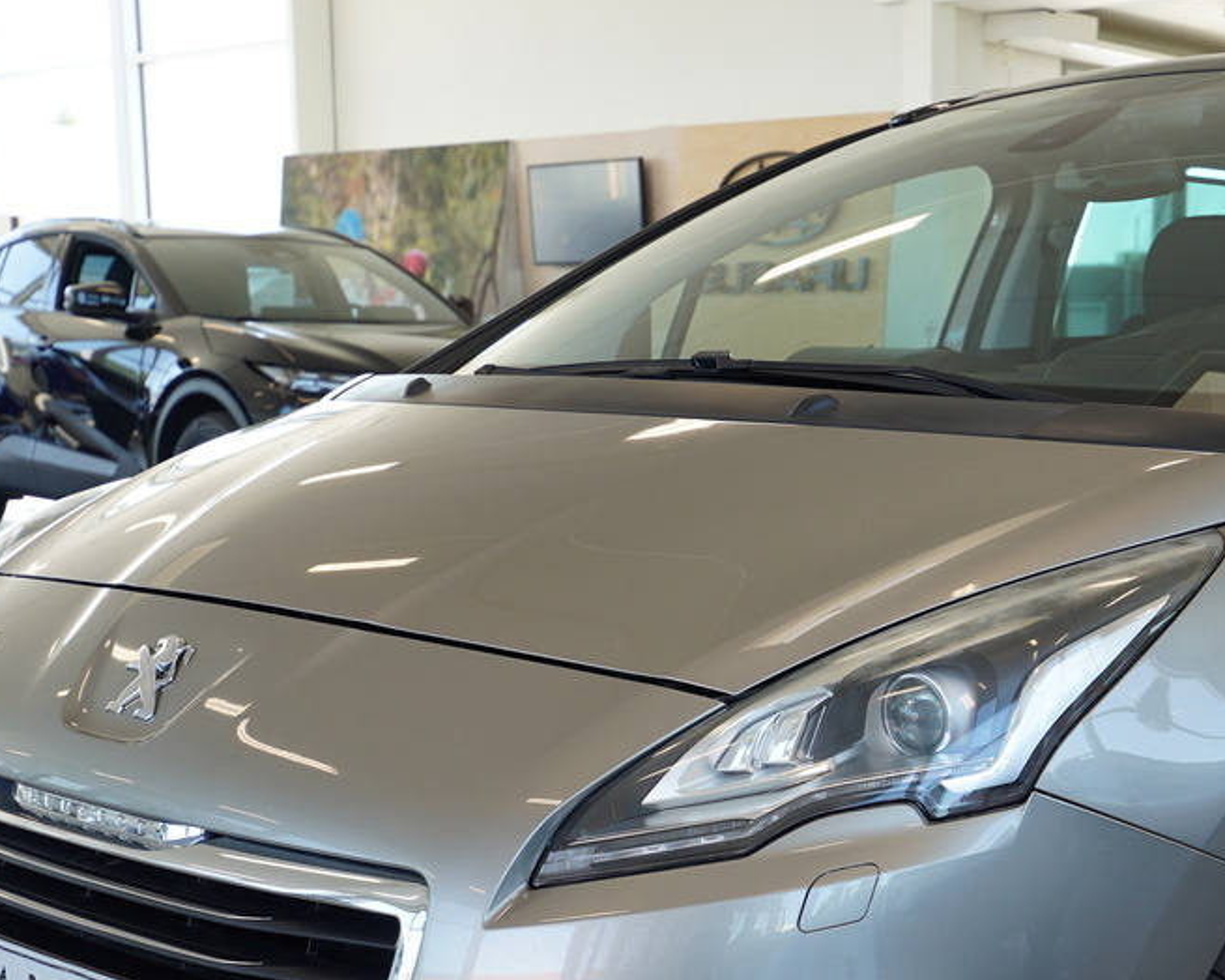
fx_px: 2103
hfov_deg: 31.8
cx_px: 952
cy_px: 675
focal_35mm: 58
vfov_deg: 26.0
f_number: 4
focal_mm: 25
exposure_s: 1/60
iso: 125
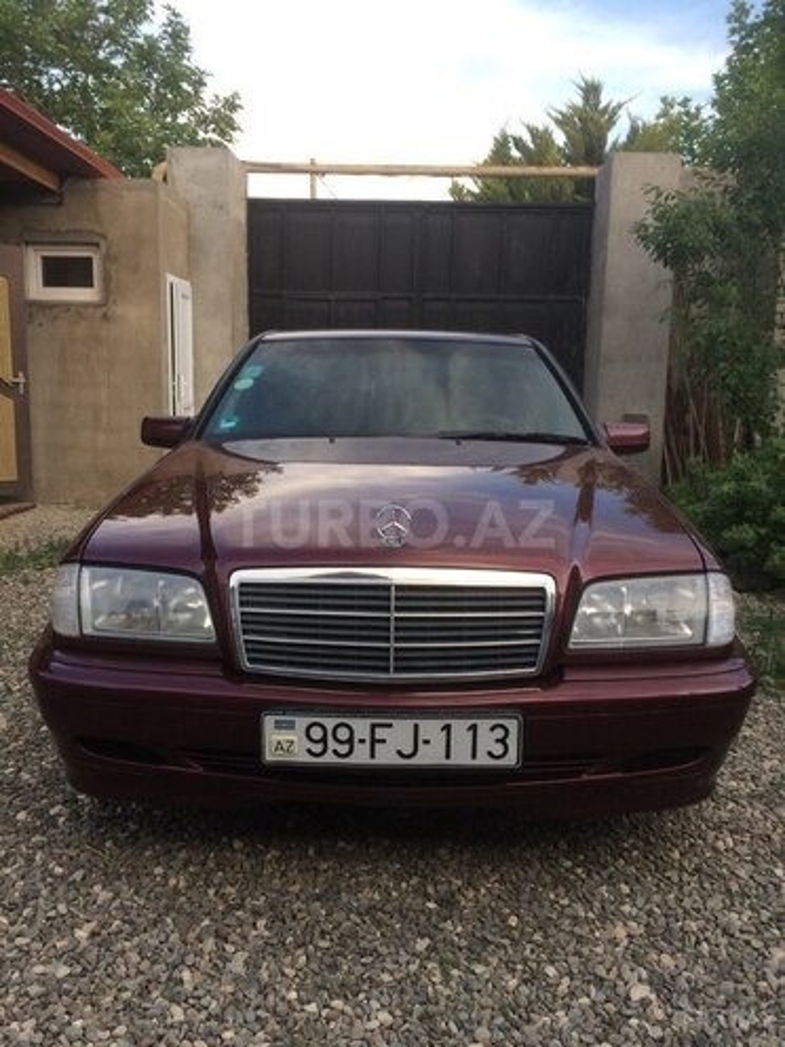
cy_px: 524
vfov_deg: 61.7
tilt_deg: -14.2
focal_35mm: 29
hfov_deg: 48.2
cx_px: 392
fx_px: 877
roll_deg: +0.3
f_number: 2.2
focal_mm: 4.15
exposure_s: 1/100
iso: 40
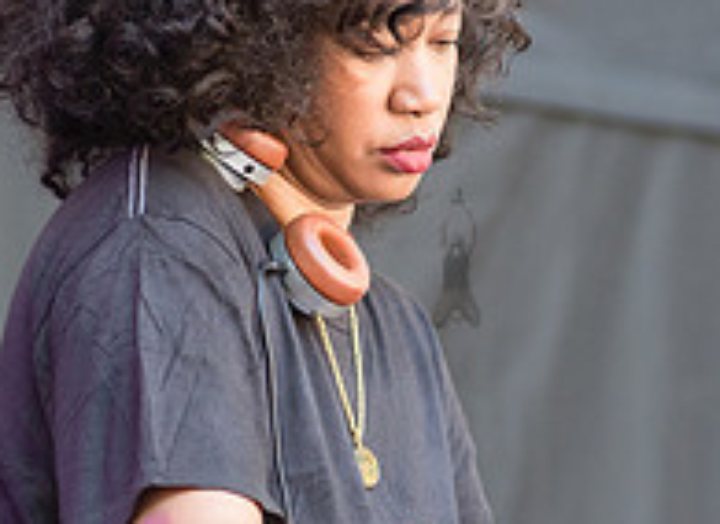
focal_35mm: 633
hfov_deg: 3.2
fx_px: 13030
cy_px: 256
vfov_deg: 2.3
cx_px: 354
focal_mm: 200
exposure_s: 1/200
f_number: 4
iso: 1000
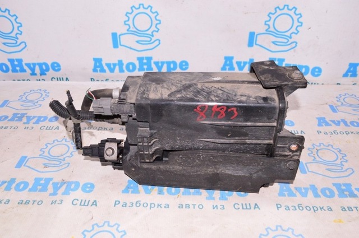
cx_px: 180
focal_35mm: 33
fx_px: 329
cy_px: 119
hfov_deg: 57.3
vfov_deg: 39.9
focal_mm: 22
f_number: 8
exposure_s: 1/200
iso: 1600
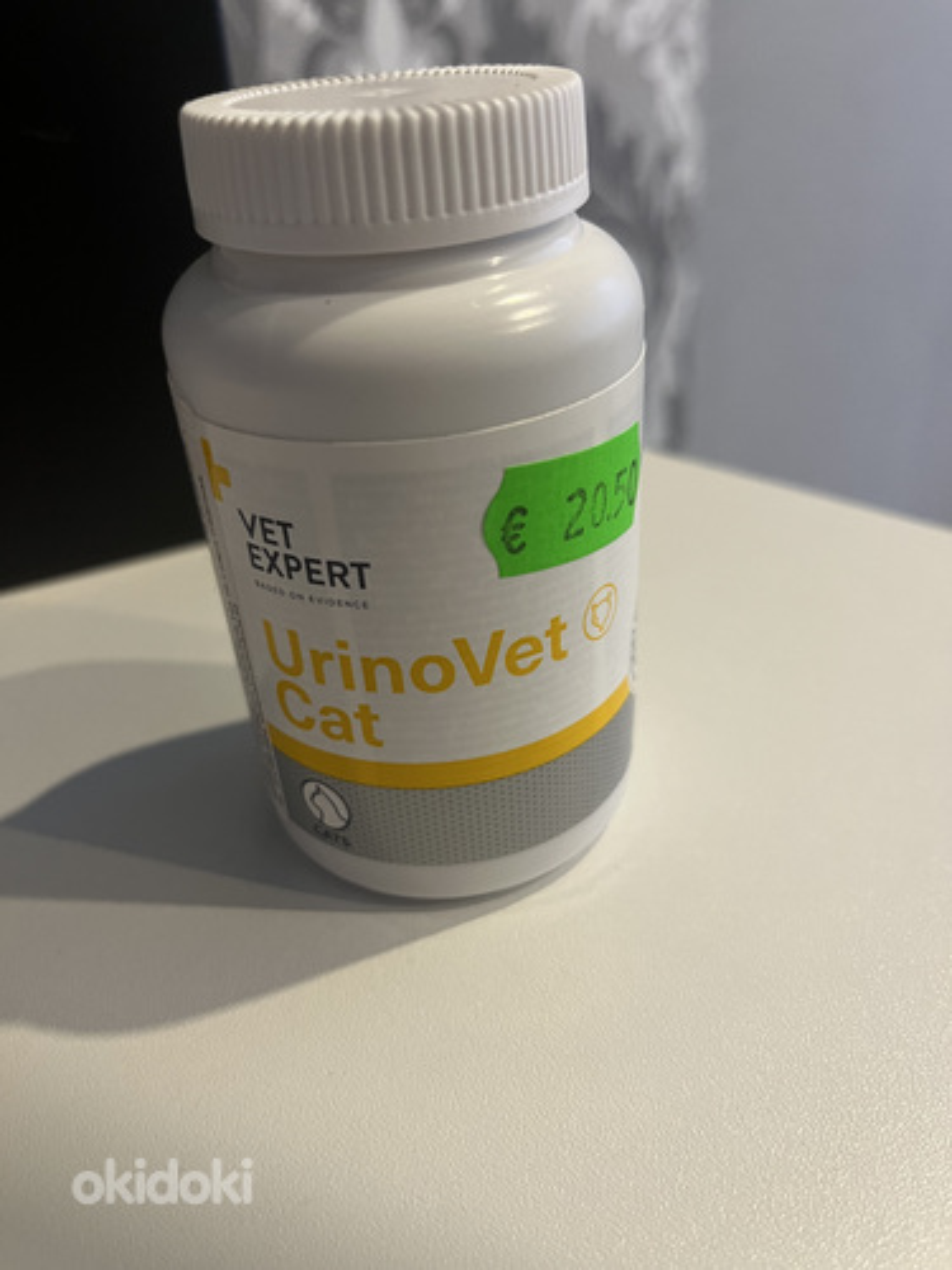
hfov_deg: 53.1
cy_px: 635
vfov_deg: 67.3
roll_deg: +5.3
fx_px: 953
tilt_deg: -33.4
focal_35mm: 26
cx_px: 476
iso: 160
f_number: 1.6
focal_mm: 5.1
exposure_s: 1/50
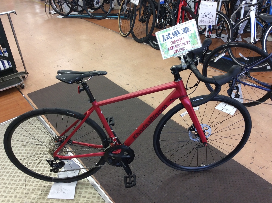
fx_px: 251
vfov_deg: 44.0
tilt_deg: -34.0
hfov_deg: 56.9
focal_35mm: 32
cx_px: 136
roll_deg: +5.1
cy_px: 102
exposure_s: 1/24
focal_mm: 3.3
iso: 40
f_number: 2.4
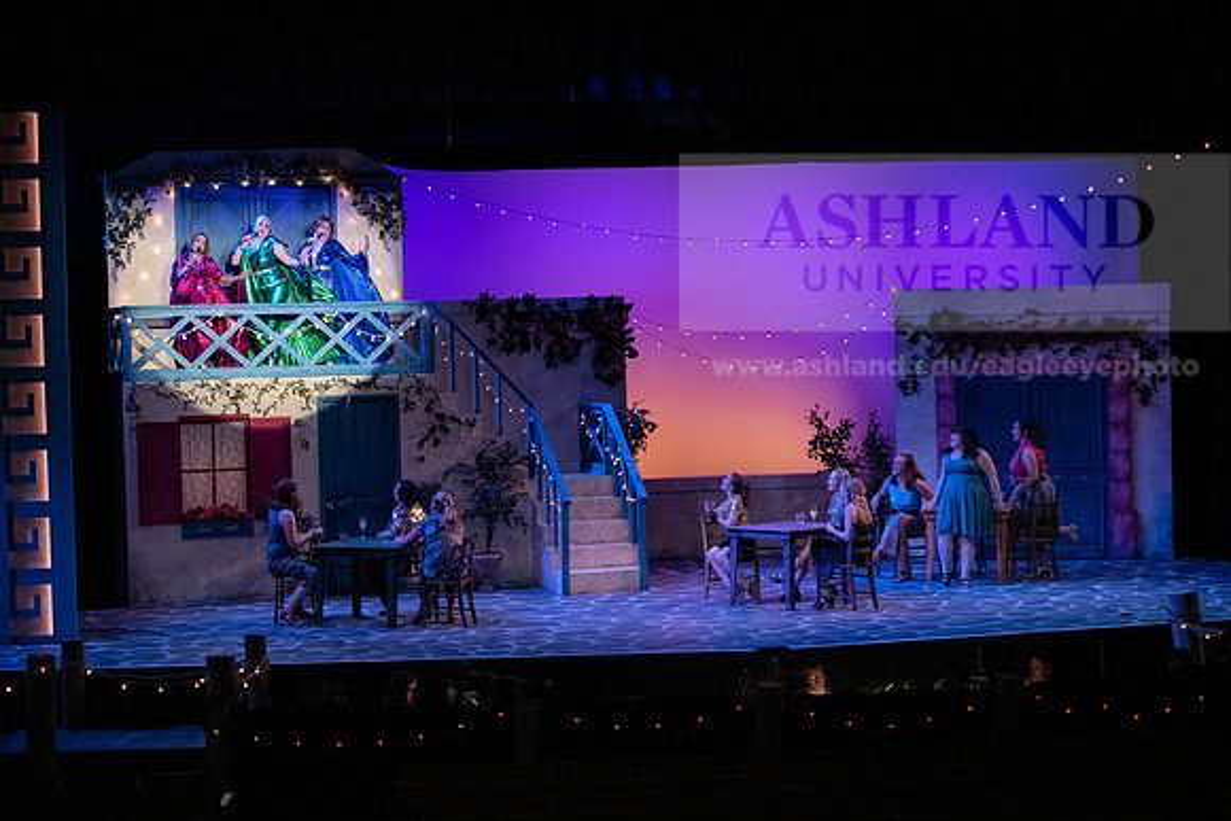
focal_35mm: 70
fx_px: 2394
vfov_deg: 19.5
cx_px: 616
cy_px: 410
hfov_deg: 28.8
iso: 3200
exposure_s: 1/320
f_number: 3.5
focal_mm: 70
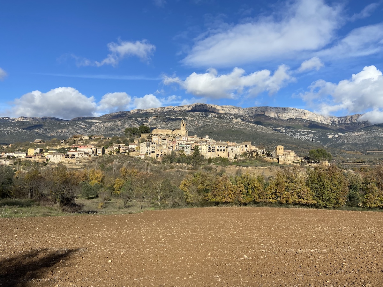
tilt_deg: +4.5
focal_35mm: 26
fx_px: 288
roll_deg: -0.4
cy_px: 144
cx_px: 192
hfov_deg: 67.3
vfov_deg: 53.1
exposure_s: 1/3401
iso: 32
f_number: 1.8
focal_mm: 4.25
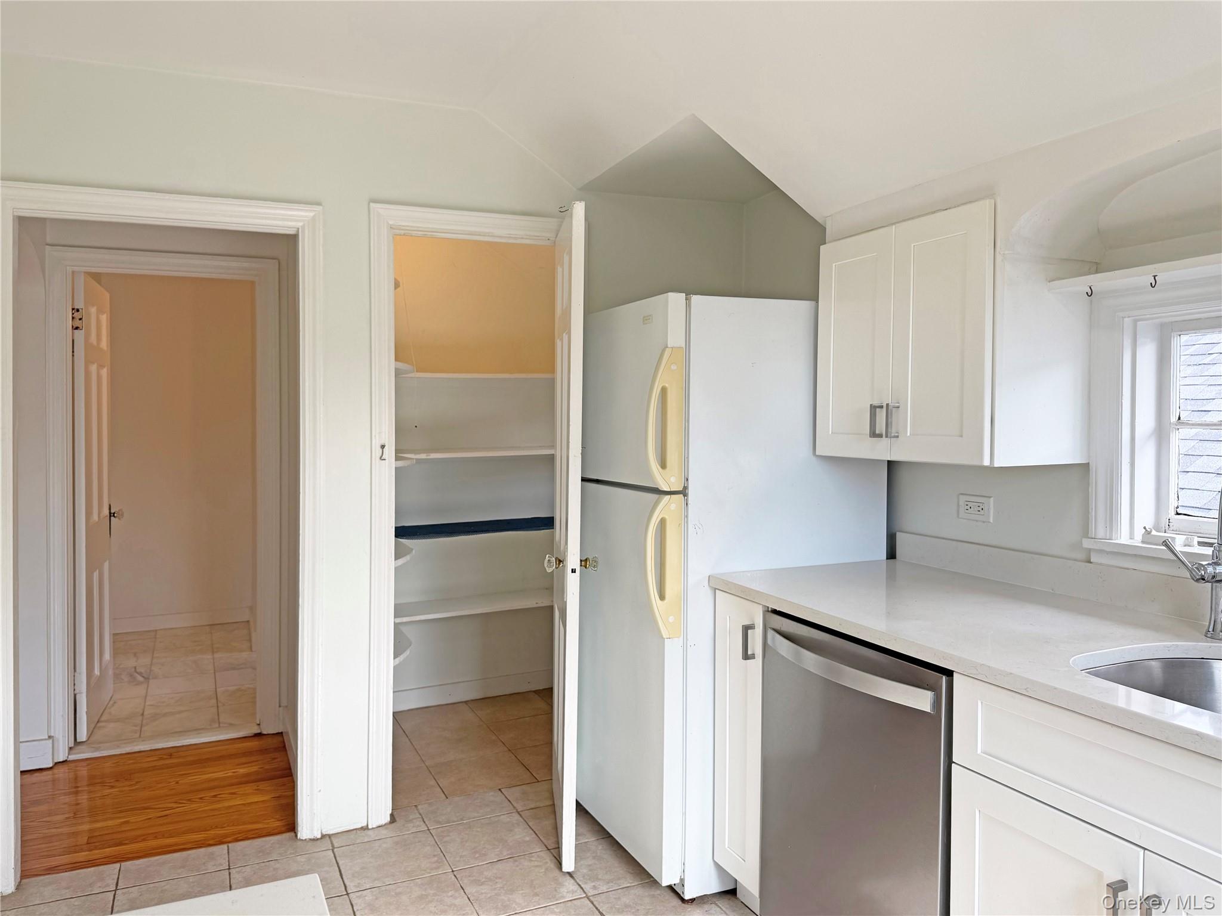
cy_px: 458
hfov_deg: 71.6
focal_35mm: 24
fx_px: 847
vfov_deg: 56.8
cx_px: 611
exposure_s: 1/377
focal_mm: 6.76
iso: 80
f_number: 1.78
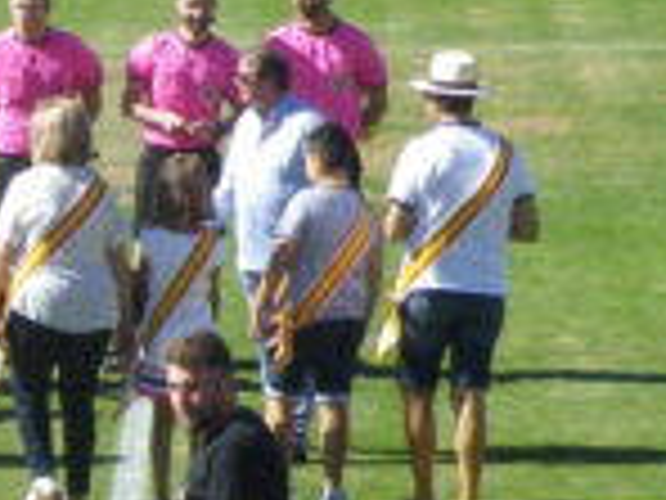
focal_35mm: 374
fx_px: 7196
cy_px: 464
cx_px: -351
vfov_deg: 4.0
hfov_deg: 5.3
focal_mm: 16.4
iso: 80
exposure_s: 1/320
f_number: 5
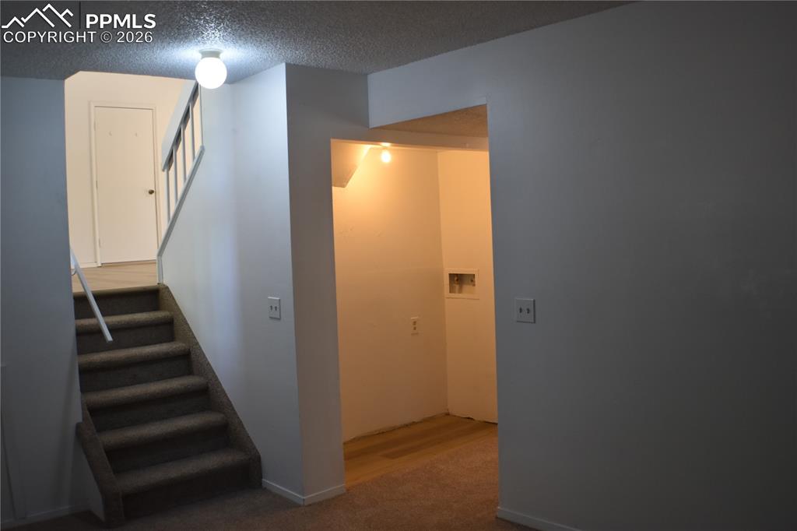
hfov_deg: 45.0
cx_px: 398
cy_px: 266
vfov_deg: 30.8
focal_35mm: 44
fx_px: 963
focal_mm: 29
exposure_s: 1/60
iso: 640
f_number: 4.2
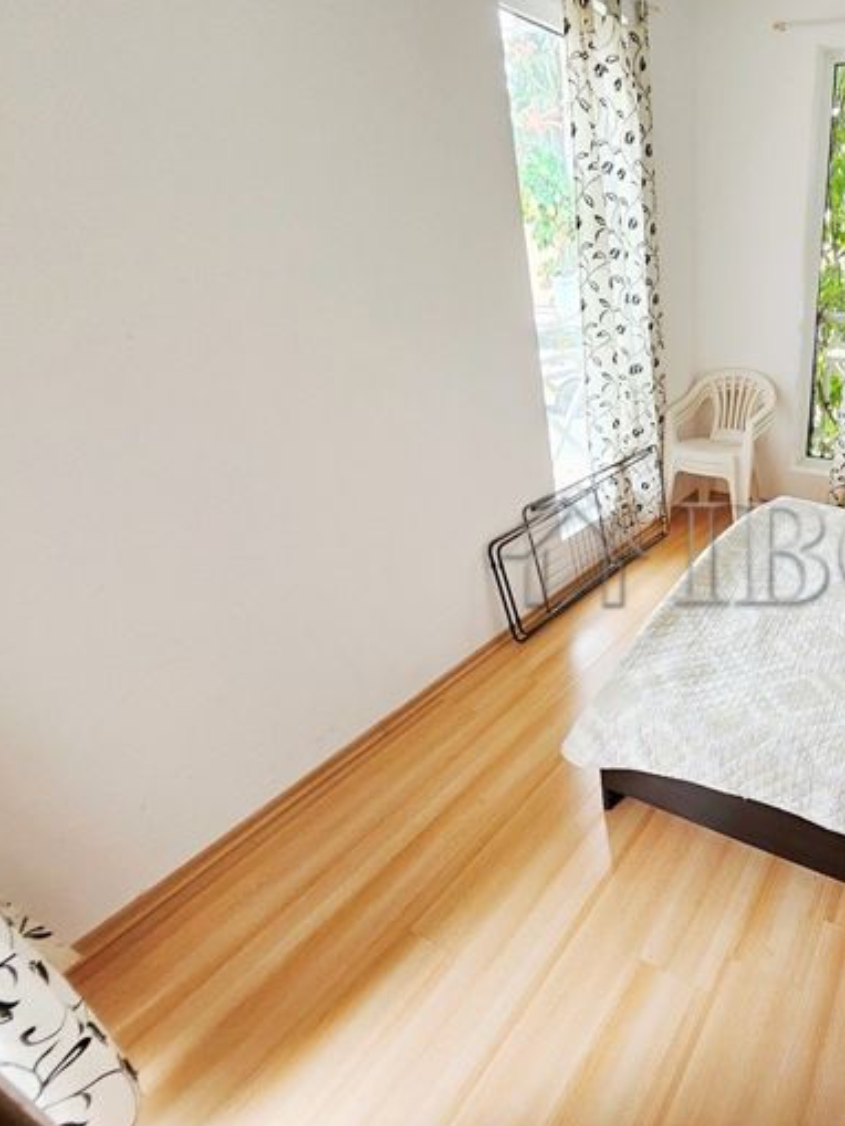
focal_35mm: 18
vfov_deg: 87.7
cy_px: 566
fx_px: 586
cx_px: 724
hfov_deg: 62.7
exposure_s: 1/50
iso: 80
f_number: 2.2
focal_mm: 1.7
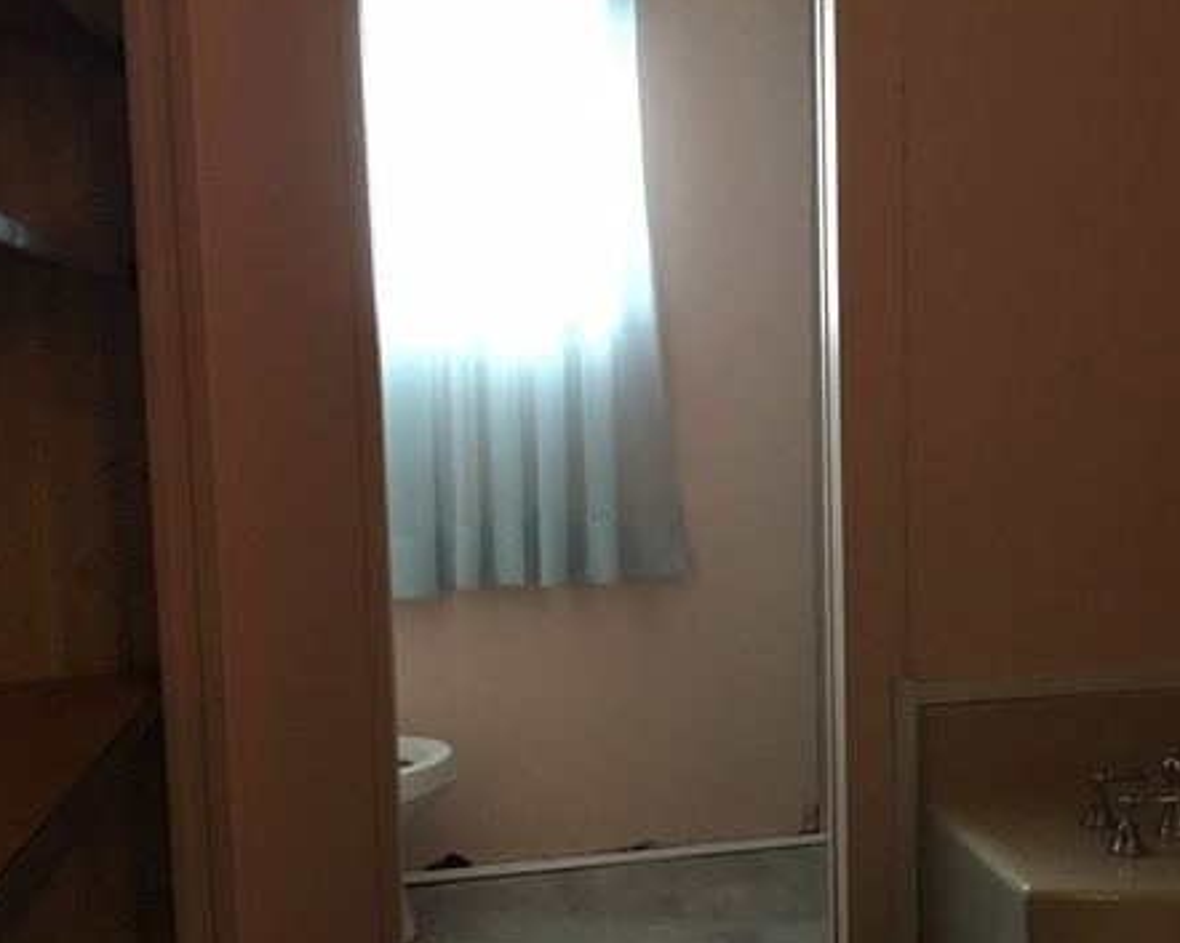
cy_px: 526
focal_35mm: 41
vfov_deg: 36.4
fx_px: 1431
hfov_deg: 44.1
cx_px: 798
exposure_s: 1/17
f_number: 2.2
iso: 200
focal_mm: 4.15
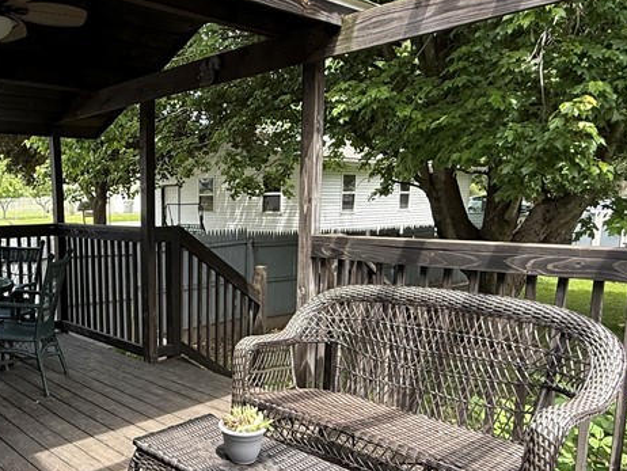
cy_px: 284
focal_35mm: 31
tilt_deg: -7.9
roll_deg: +0.5
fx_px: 562
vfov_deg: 45.2
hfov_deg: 54.7
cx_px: 134
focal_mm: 2.22
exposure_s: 1/159
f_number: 2.2
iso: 64
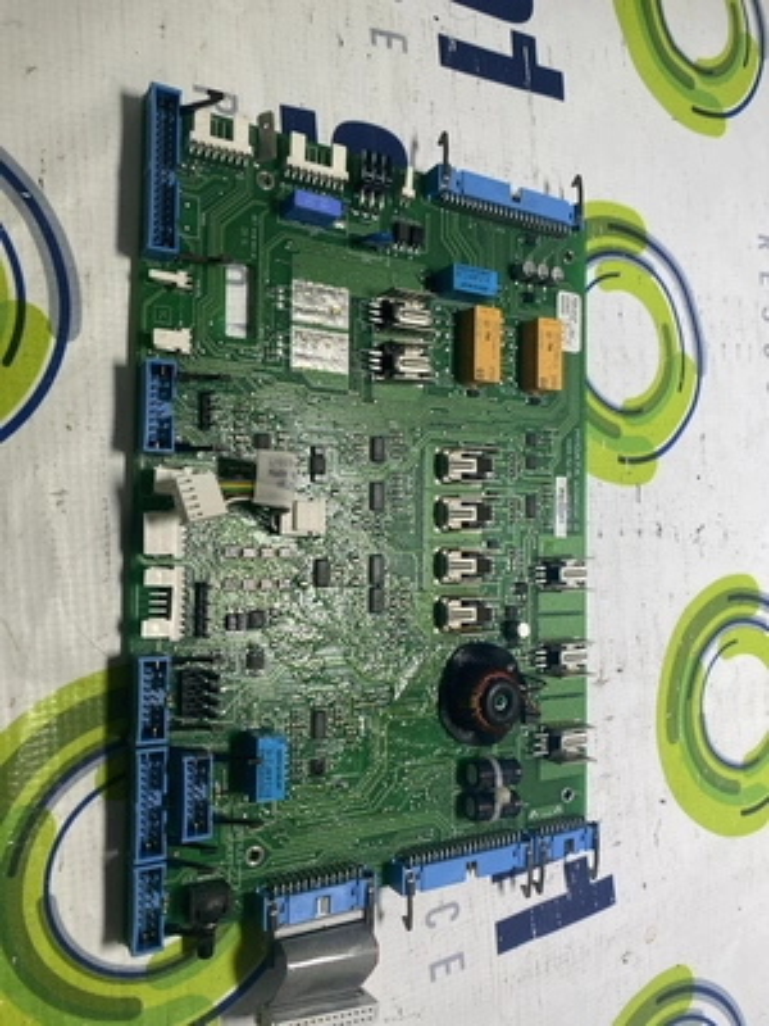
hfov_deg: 53.1
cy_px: 513
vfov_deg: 67.3
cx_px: 384
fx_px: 770
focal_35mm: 26
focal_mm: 4.25
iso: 32
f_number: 1.8
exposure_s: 1/144
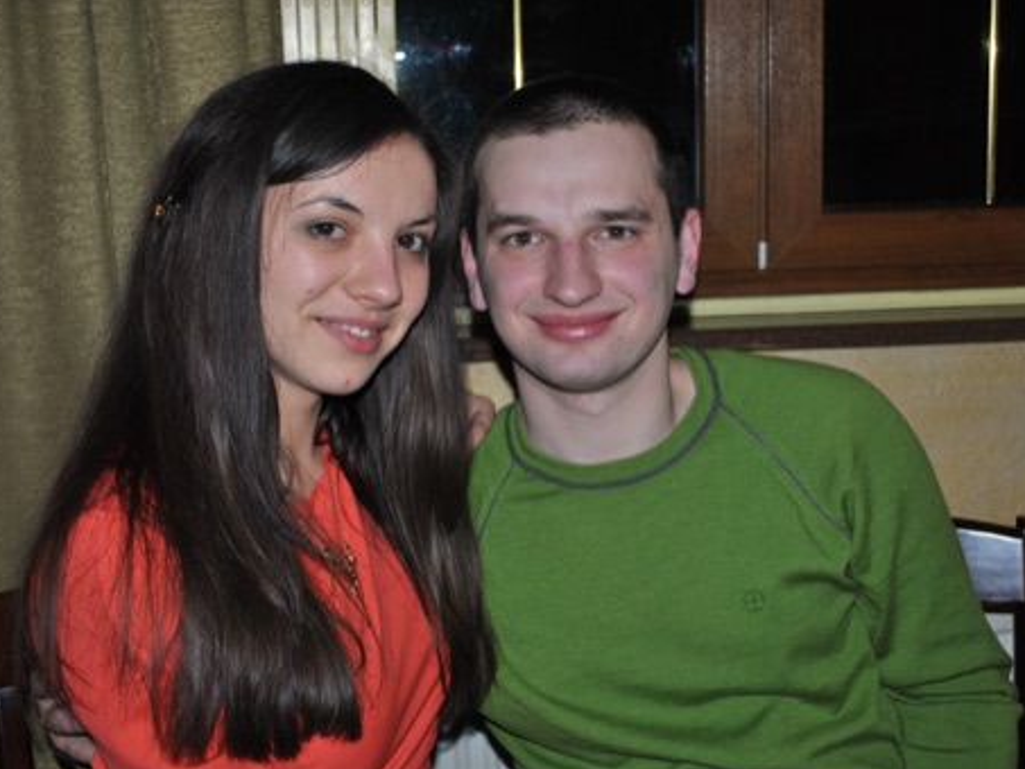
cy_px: 391
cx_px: 500
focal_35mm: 53
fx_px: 1570
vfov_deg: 27.5
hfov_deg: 36.2
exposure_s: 1/60
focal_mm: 32
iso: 200
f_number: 4.8
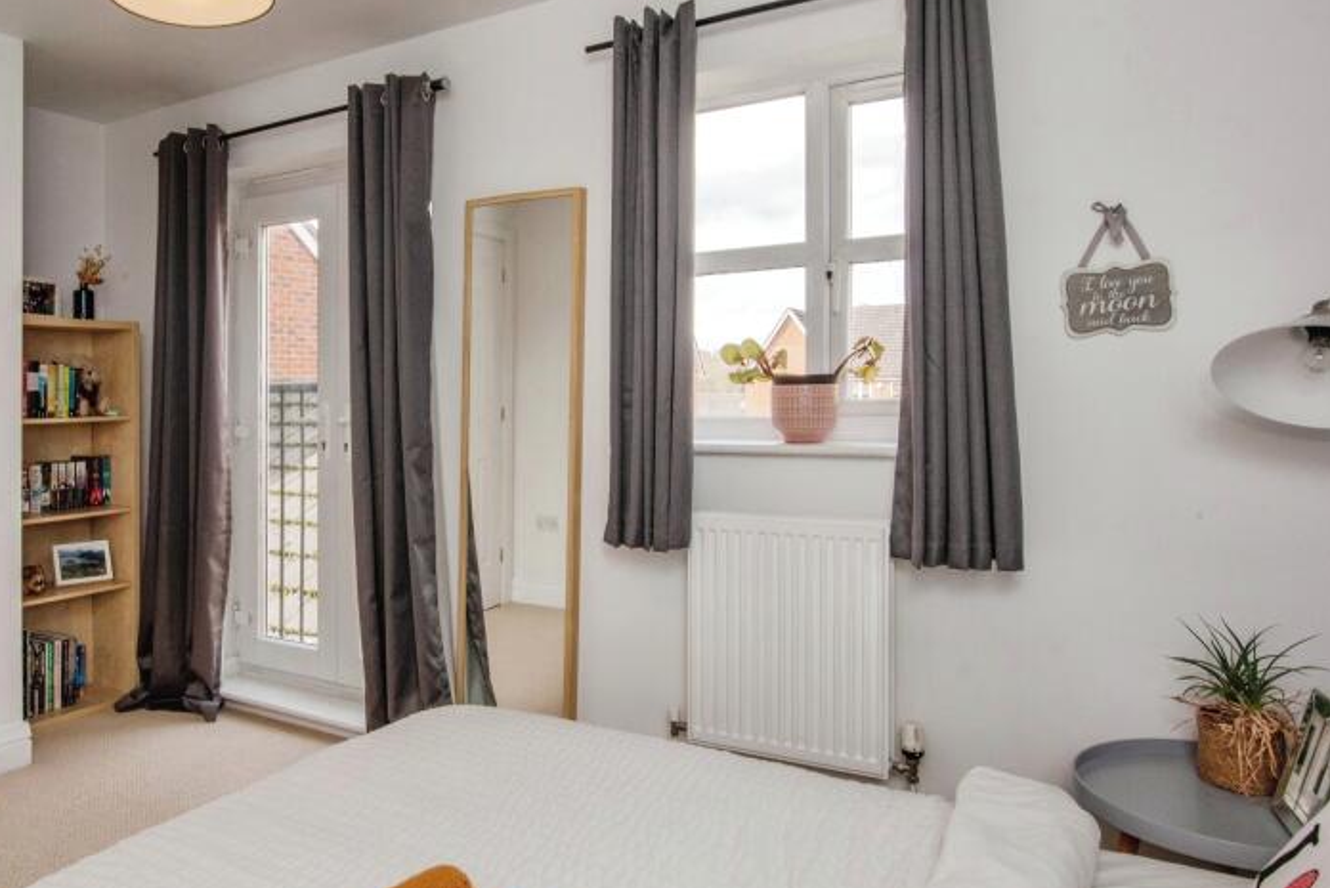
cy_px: 378
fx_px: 924
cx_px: 497
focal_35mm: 25
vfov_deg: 51.2
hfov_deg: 70.3
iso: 400
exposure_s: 1/60
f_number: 20
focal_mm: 17
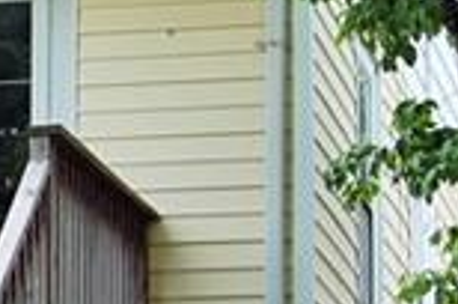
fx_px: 3288
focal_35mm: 259
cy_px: 188
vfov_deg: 5.3
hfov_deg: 7.7
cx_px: -342
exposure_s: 1/160
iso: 200
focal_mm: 26
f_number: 6.3
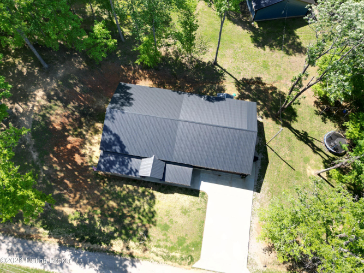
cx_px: 182
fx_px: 252
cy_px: 136
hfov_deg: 71.6
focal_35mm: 24
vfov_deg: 56.8
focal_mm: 6.72
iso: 110
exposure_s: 1/1250
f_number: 1.7
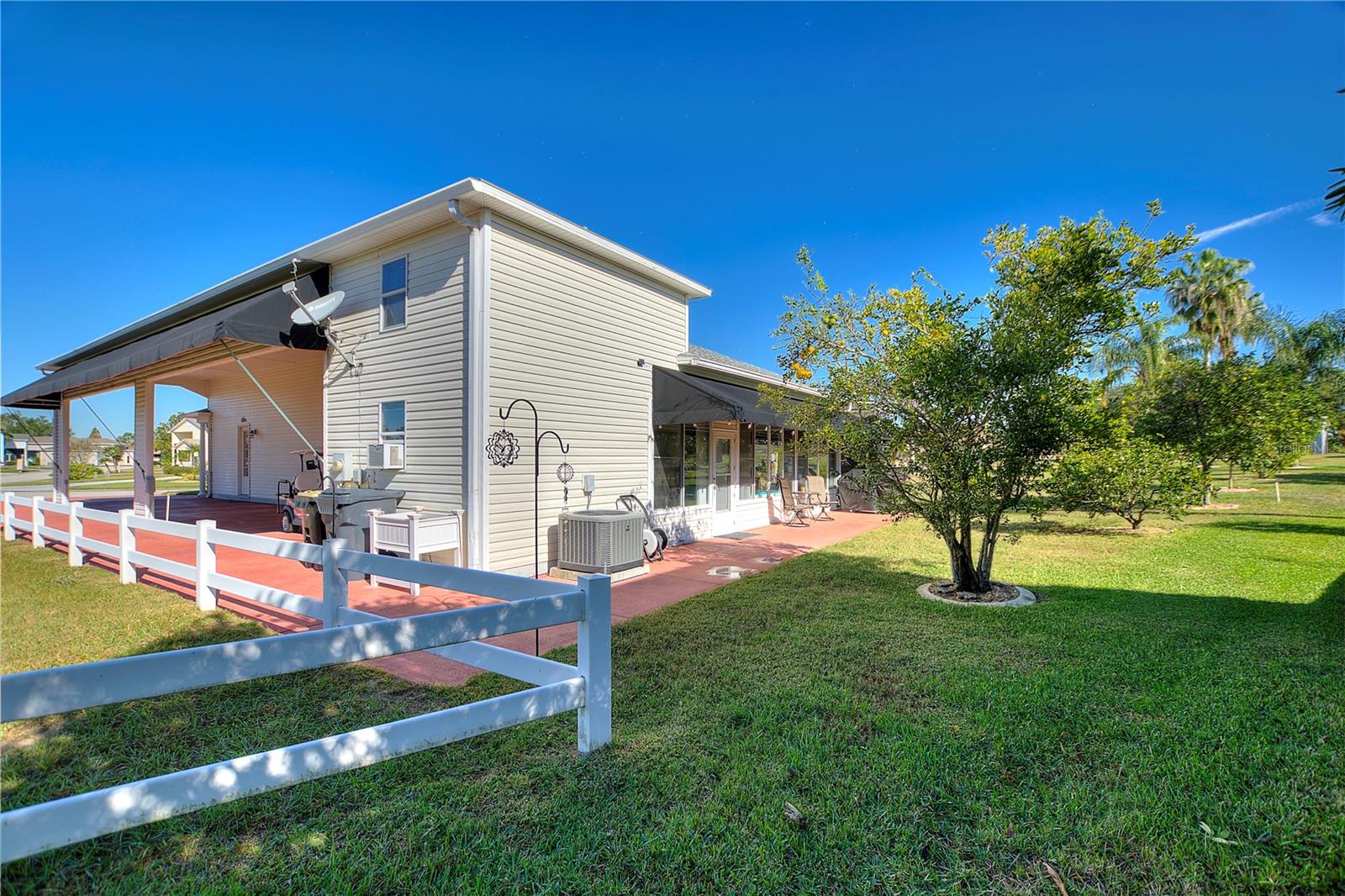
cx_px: 672
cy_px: 448
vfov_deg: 77.3
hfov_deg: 100.4
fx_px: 560
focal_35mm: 15
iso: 100
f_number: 4.5
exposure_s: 1/320
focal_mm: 10
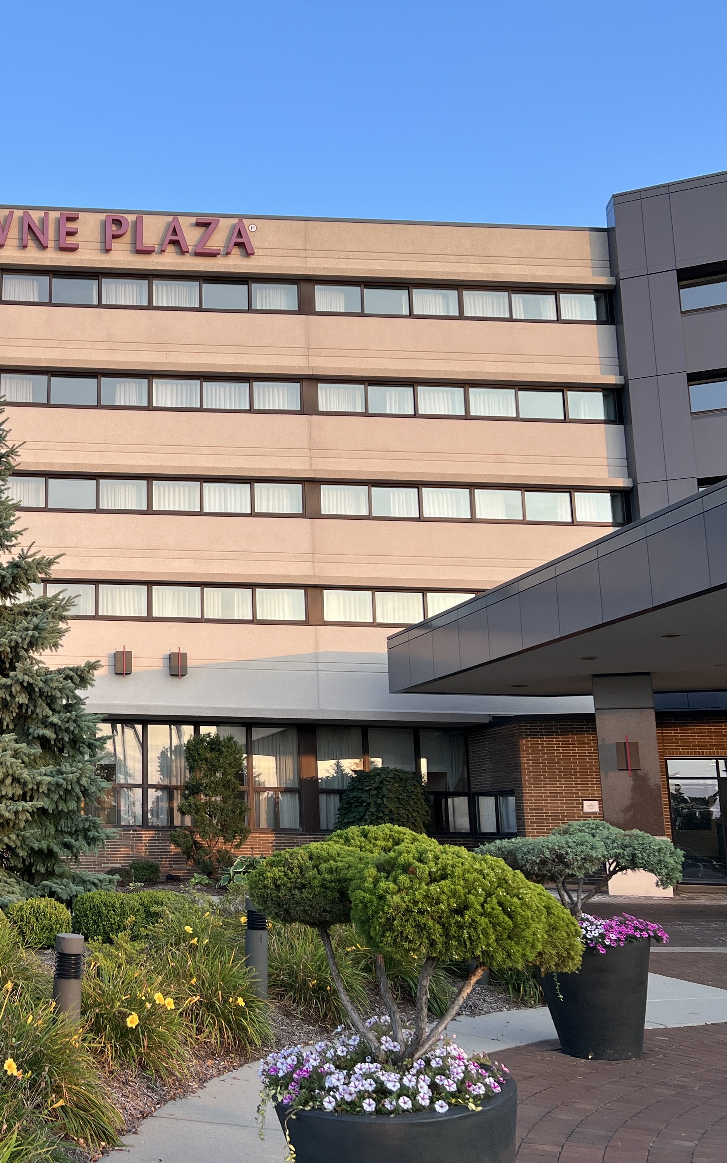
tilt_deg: +11.8
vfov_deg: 52.7
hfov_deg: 32.4
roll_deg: -0.7
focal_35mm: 37
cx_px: 44
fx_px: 1173
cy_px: 580
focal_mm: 5.7
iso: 50
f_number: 1.5
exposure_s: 1/509
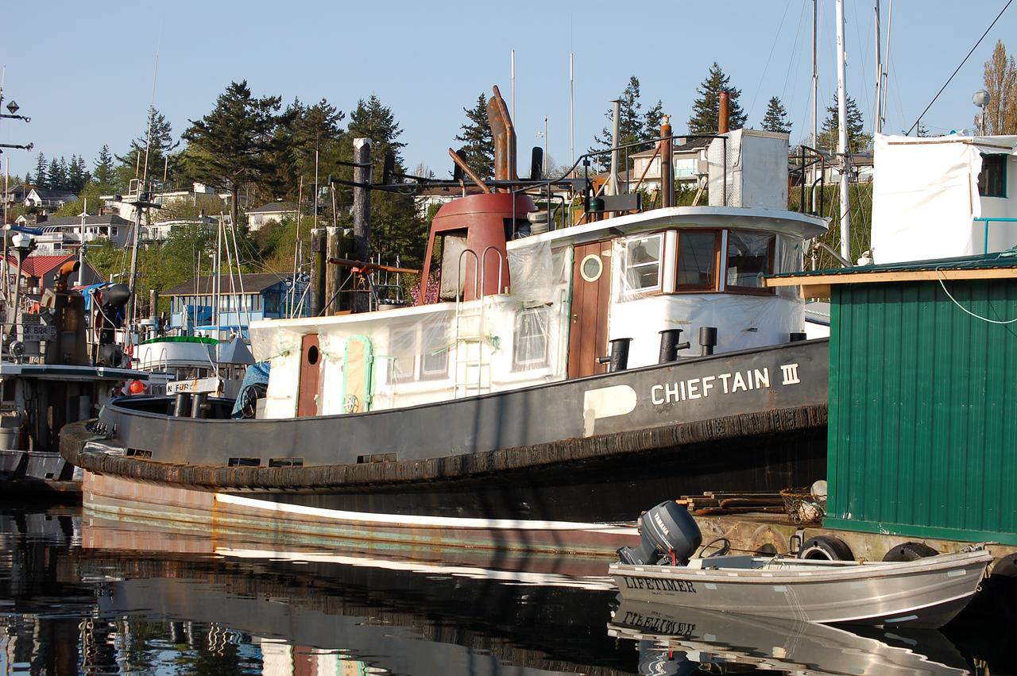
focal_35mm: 82
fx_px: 2328
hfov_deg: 24.6
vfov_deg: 16.5
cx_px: 508
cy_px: 338
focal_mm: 55
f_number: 10
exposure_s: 1/400
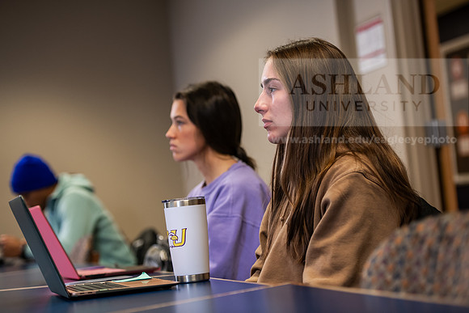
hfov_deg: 23.6
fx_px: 1121
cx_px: 234
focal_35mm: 86
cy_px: 156
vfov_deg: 15.9
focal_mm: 86
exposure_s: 1/160
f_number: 3.2
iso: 640
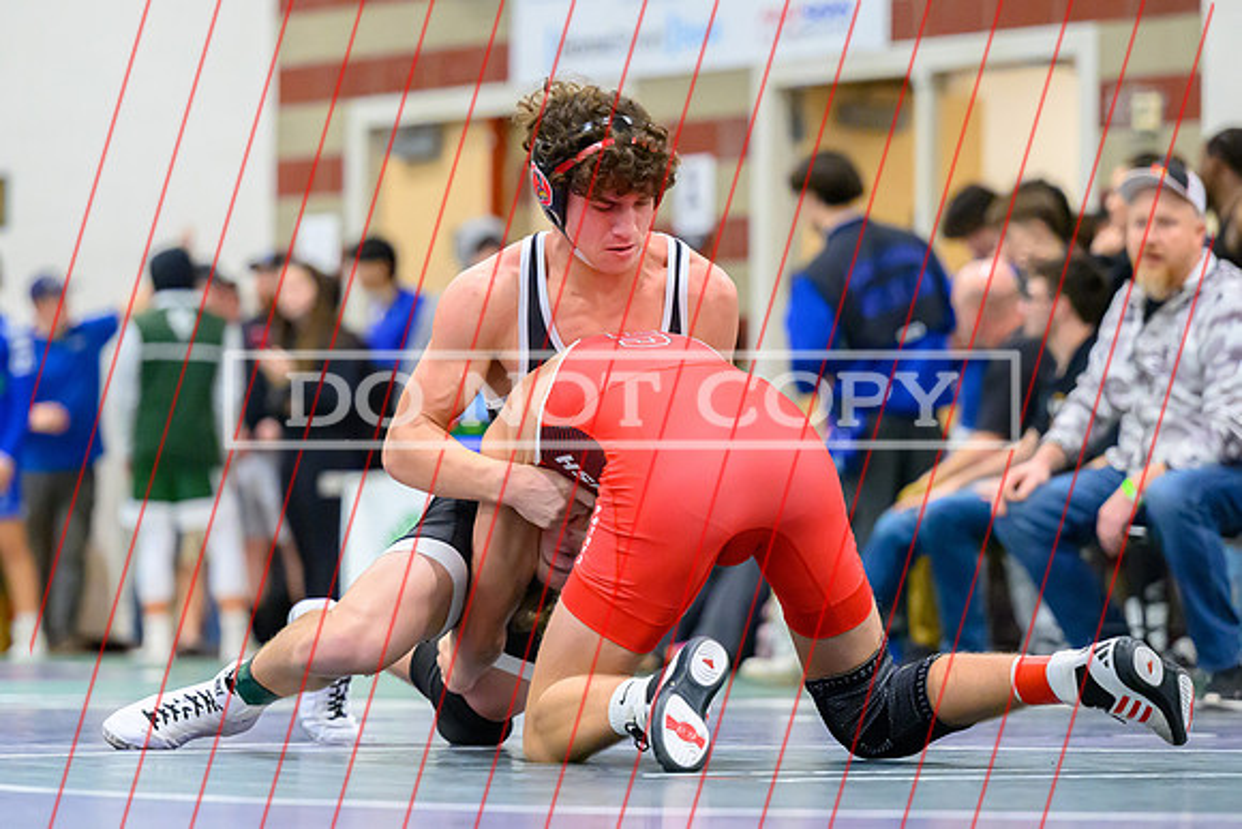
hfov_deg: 12.0
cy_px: 394
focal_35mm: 172
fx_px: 5919
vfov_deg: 8.0
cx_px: 576
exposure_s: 1/640
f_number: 2.8
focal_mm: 125
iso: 8000
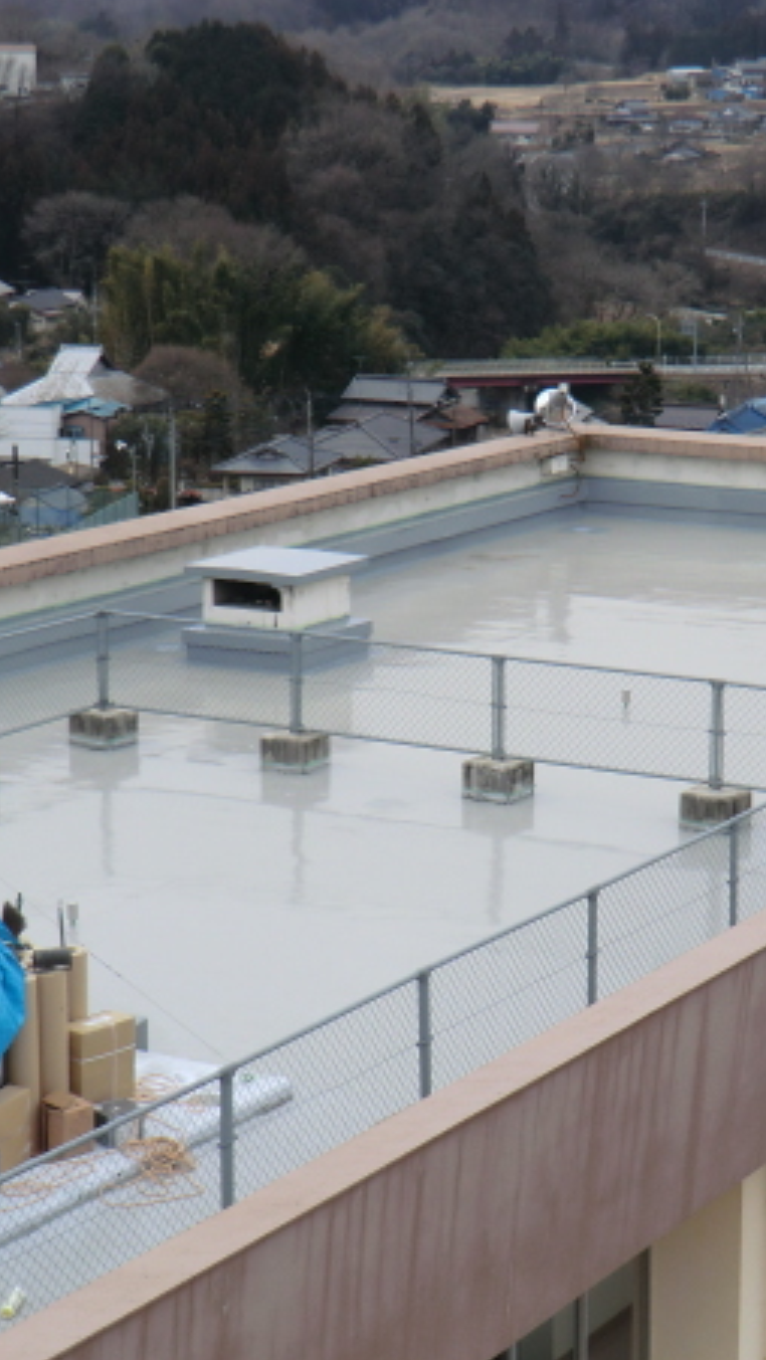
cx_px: 633
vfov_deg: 25.0
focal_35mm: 85
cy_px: 721
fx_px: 3066
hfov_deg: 14.1
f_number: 4.2
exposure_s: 1/80
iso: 64
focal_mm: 9.8
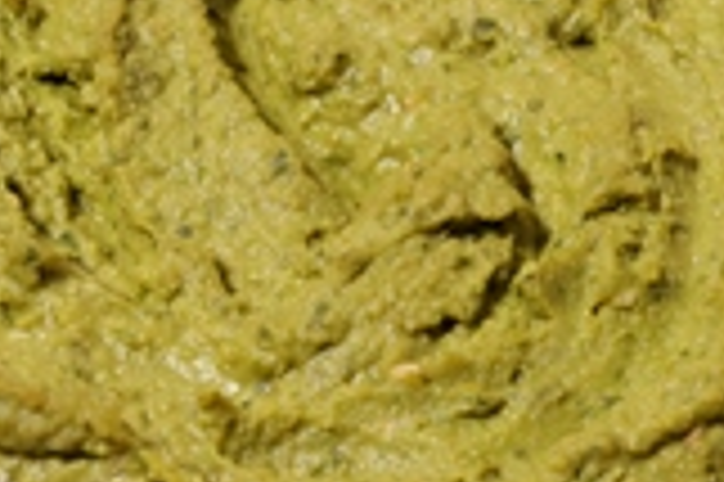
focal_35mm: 175
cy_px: -32
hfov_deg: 11.8
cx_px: 429
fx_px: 3516
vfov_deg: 7.8
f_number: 9
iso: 160
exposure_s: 1/125
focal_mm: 47
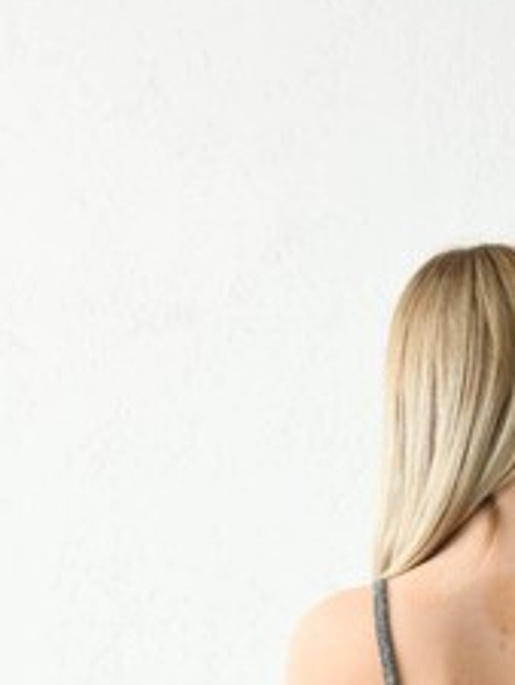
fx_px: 2101
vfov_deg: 17.7
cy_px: 804
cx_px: 512
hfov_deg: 13.8
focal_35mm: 106
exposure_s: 1/160
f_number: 5.6
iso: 100
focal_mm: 46
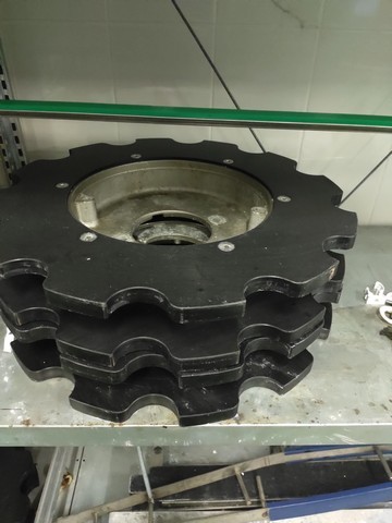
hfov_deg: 53.1
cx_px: 196
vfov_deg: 67.3
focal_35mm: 26
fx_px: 393
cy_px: 262
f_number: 1.75
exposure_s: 1/50
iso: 7020
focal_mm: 4.77
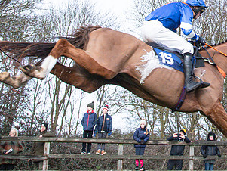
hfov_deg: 25.0
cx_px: 255
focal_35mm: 72
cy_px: -41
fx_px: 472
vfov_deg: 19.2
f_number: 8
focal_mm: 19
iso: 2000
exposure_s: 1/1000
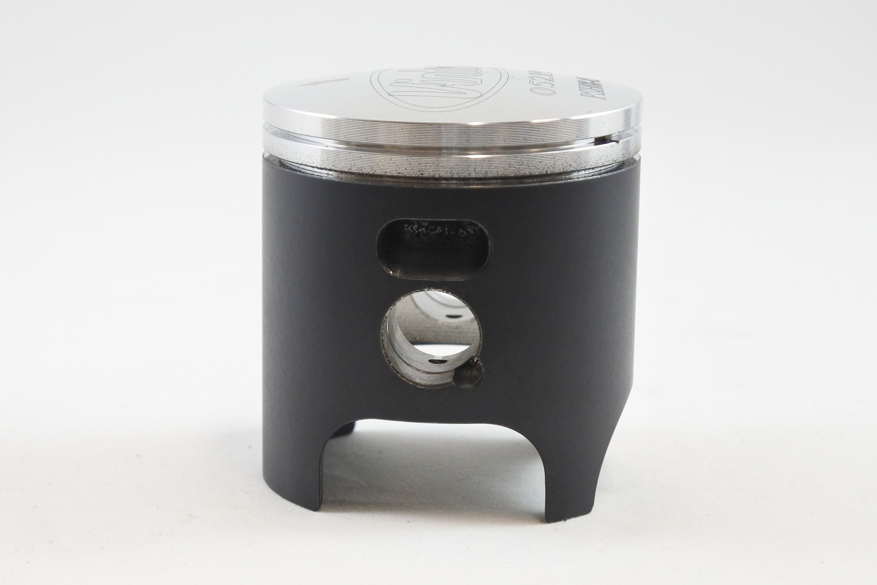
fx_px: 1486
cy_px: 292
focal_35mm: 61
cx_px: 438
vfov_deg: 22.3
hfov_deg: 32.9
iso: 800
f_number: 5
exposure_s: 1/125
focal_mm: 22.7
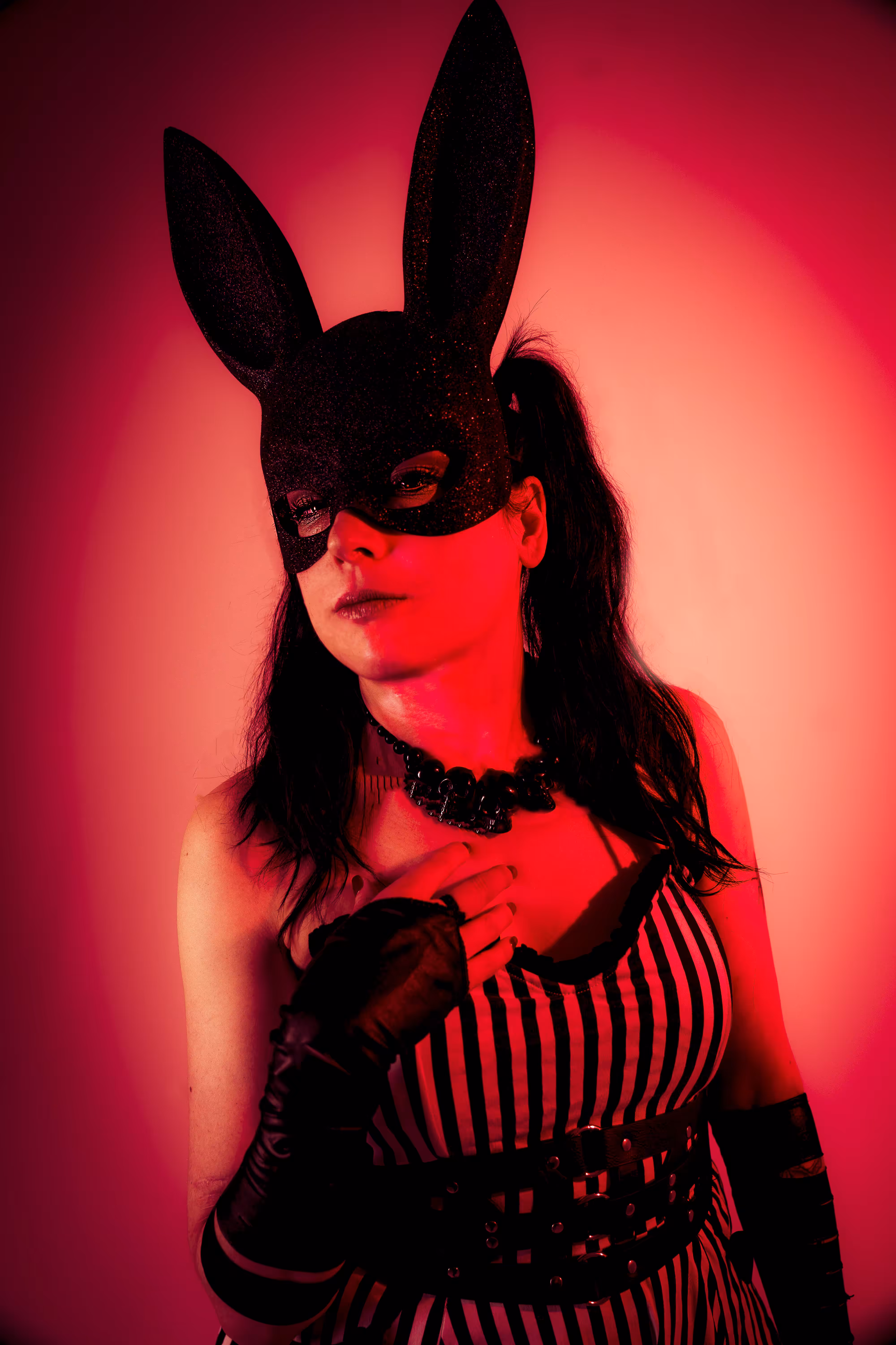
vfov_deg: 71.5
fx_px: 933
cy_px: 672
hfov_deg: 51.3
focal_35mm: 25
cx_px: 448
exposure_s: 1/320
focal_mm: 25
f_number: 4
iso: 100
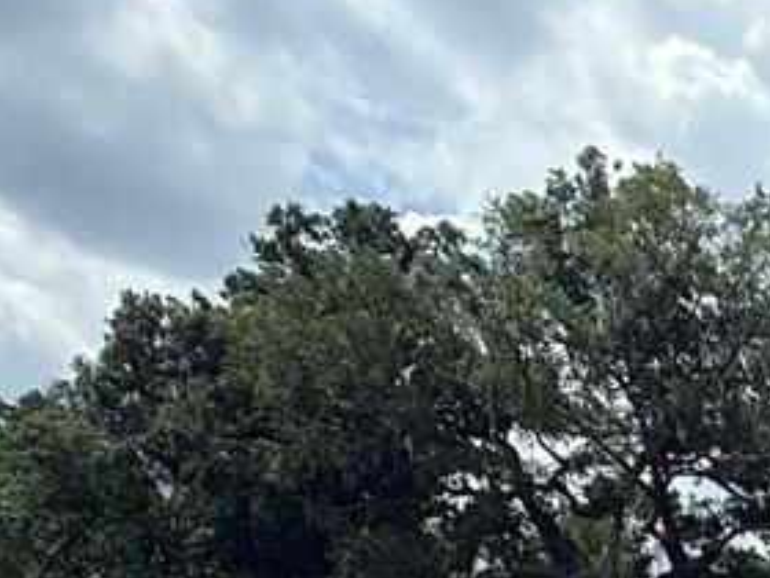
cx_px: 1226
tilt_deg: -3.7
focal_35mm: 80
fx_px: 1780
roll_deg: -1.6
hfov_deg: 20.2
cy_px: 1090
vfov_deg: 15.4
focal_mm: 2.22
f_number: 2.2
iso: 50
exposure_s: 1/2611
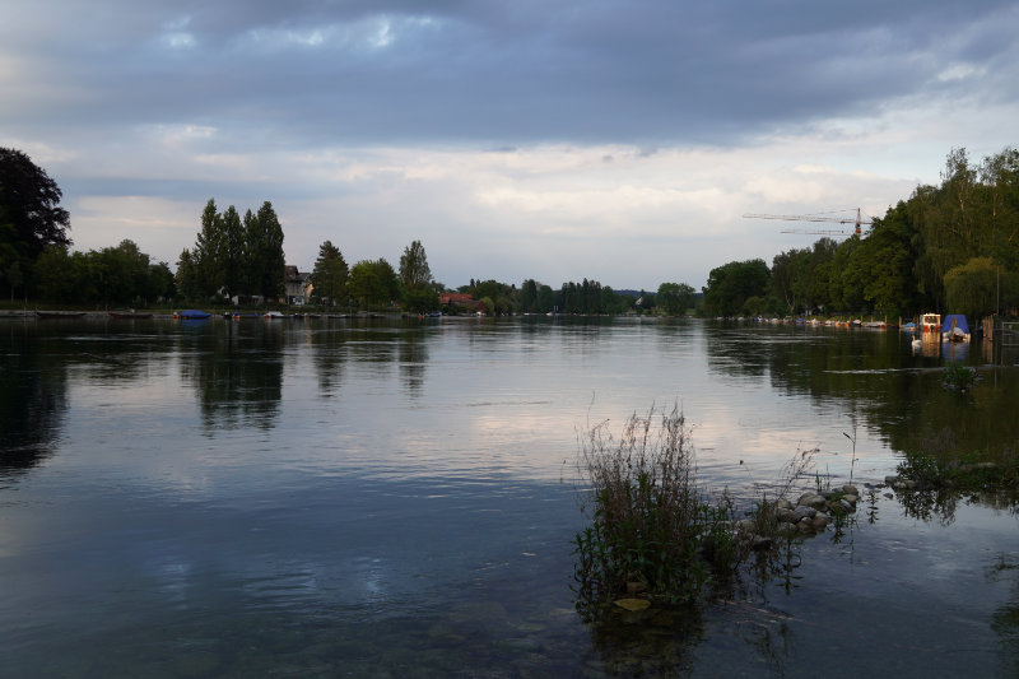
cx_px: 510
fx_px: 1061
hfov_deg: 51.3
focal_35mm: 38
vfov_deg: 35.5
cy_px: 340
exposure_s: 1/125
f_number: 7.1
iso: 200
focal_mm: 25
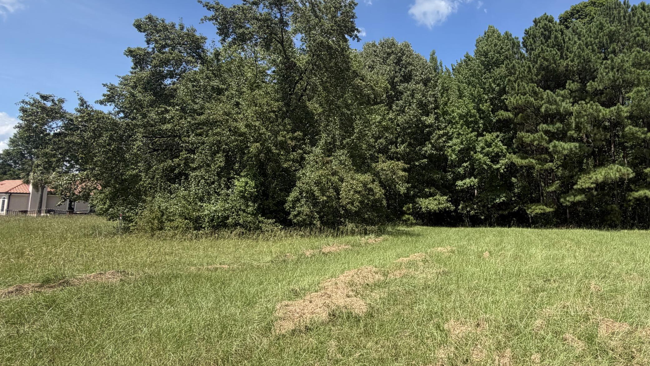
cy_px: 170
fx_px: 379
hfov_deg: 77.8
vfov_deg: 51.4
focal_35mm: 22
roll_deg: -0.9
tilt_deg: +6.9
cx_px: 448
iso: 32
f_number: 2.2
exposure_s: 1/770
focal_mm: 2.22
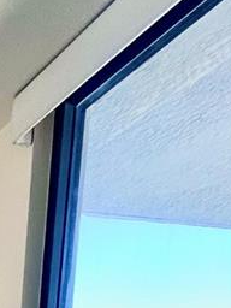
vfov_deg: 20.2
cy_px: 582
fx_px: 543
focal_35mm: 61
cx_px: -251
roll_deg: +0.9
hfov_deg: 16.8
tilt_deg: -10.6
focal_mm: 1.57
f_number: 1.8
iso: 100
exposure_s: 1/120
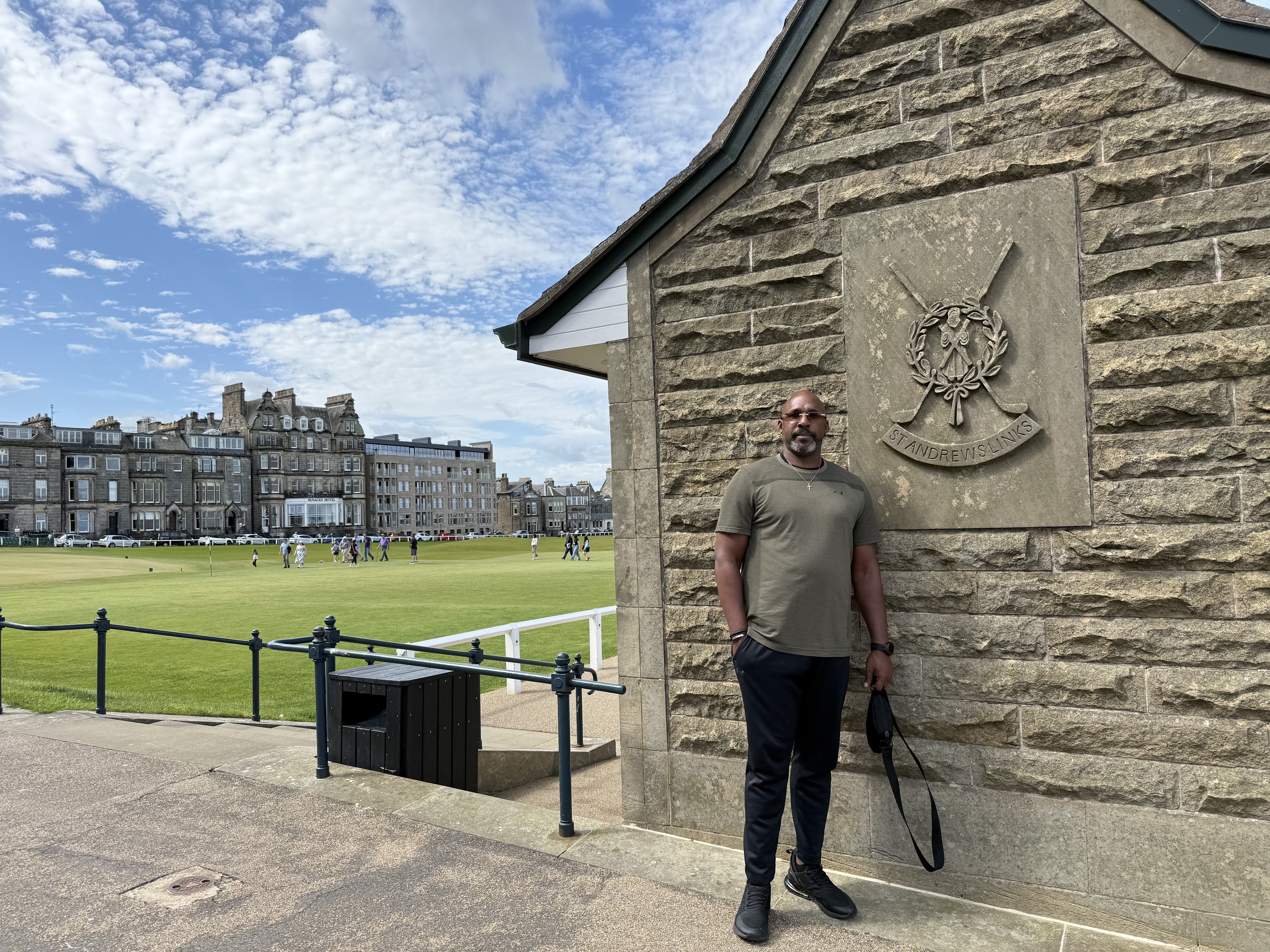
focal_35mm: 24
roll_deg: +1.6
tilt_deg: +3.2
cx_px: 635
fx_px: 881
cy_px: 476
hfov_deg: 71.6
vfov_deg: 56.8
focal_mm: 6.76
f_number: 1.78
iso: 80
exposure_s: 1/3759
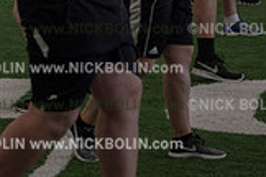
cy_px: -122
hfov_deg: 8.2
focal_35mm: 250
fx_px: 1847
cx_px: 56
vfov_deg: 5.4
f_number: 3.2
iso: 640
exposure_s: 1/320
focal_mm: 70
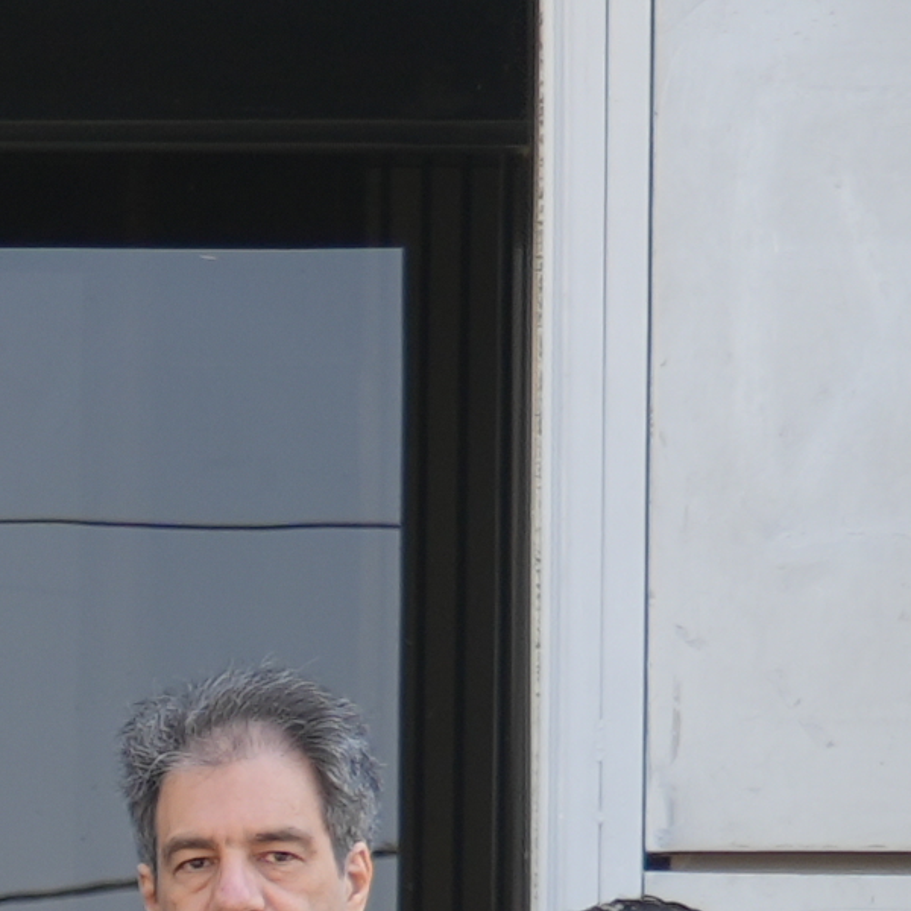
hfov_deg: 4.7
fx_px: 10689
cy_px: 2308
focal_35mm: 359
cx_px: -1515
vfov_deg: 4.7
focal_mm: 37
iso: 100
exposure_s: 1/160
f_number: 4
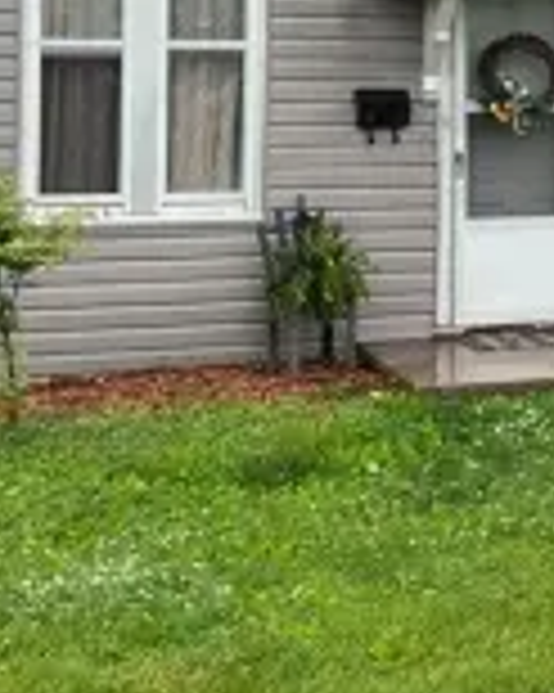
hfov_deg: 16.9
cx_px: 604
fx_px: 1805
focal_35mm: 88
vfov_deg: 20.9
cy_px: -29
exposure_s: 1/179
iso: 50
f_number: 1.5
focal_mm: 5.7
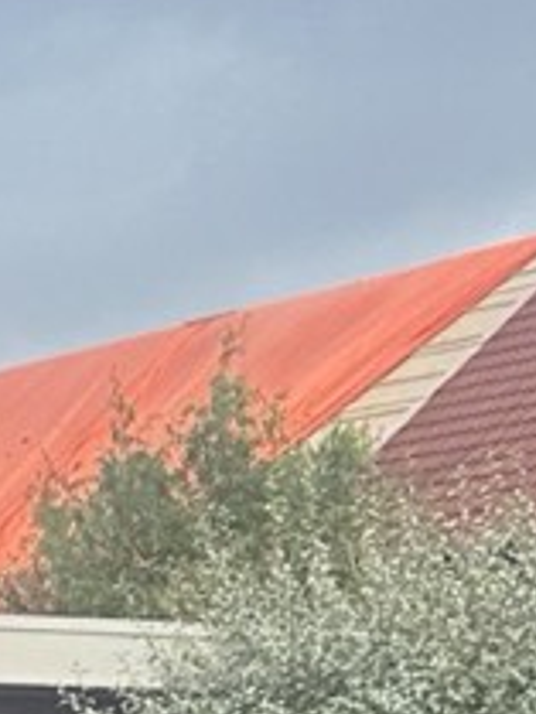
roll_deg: -0.7
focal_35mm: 161
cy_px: 1466
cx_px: -748
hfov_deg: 8.4
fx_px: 3321
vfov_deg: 11.1
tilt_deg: -8.4
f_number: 1.78
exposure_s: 1/3058
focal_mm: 6.86
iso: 80
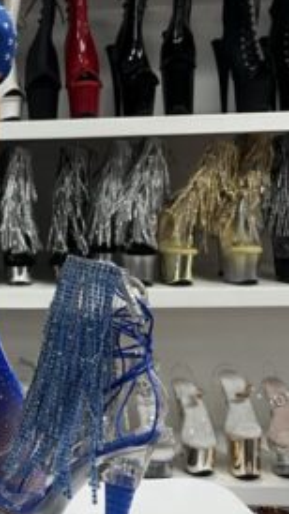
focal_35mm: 62
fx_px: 845
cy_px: 163
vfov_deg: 33.5
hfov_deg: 18.0
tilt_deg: +0.1
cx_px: -96
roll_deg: +2.6
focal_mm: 5.7
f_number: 1.5
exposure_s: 1/60
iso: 125
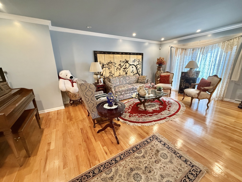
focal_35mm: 14
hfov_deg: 102.1
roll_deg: +1.4
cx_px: 121
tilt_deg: -14.8
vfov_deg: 85.7
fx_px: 98
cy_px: 91
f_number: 2.2
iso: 640
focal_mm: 2.22
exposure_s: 1/60
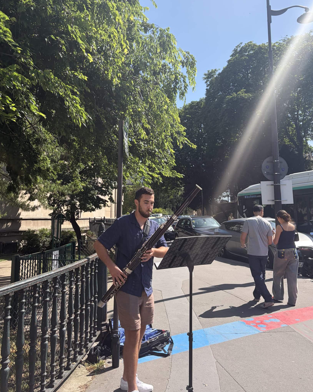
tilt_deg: +9.4
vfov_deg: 58.5
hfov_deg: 48.5
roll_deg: +1.4
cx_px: 164
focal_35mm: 30
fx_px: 347
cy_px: 167
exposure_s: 1/2451
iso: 50
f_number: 1.6
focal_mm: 5.96
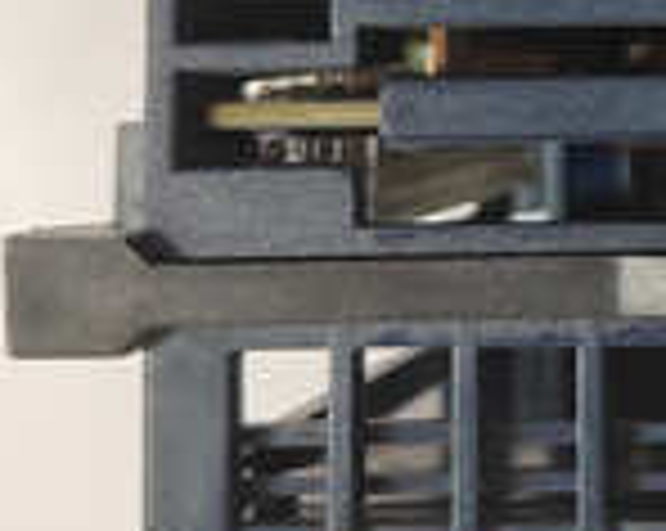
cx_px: 1008
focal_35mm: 91
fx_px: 1791
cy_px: -81
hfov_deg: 18.6
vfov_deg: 16.3
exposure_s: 1/60
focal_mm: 5.52
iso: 1916
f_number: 1.9
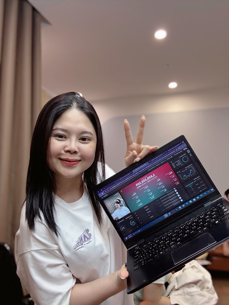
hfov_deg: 46.8
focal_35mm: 30
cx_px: 114
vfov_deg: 60.0
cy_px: 152
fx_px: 265
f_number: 1.9
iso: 125
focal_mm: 2.69
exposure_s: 1/50
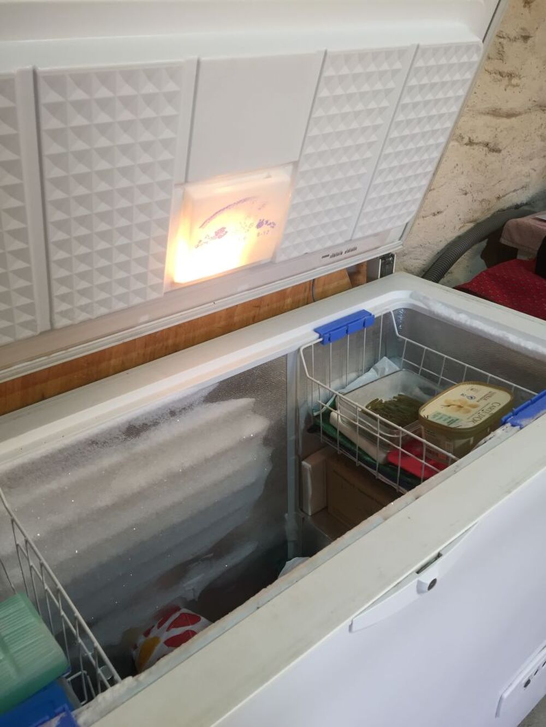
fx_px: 610
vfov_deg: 61.7
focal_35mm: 29
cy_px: 364
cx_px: 273
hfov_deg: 48.2
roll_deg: +1.0
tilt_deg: -29.1
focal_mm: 4.15
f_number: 2.2
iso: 32
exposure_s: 1/33
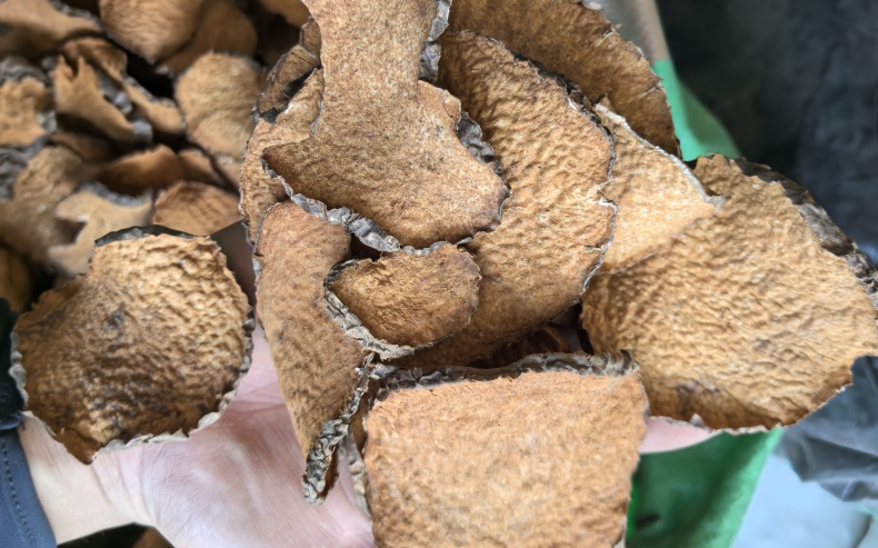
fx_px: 694
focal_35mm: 29
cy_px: 239
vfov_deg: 43.0
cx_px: 438
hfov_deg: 64.7
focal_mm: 5.75
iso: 64
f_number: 2
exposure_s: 1/100
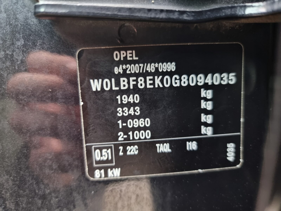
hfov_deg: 71.6
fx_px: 195
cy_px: 106
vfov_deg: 56.8
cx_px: 140
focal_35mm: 24
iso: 200
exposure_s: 1/120
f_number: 1.8
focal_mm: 6.7
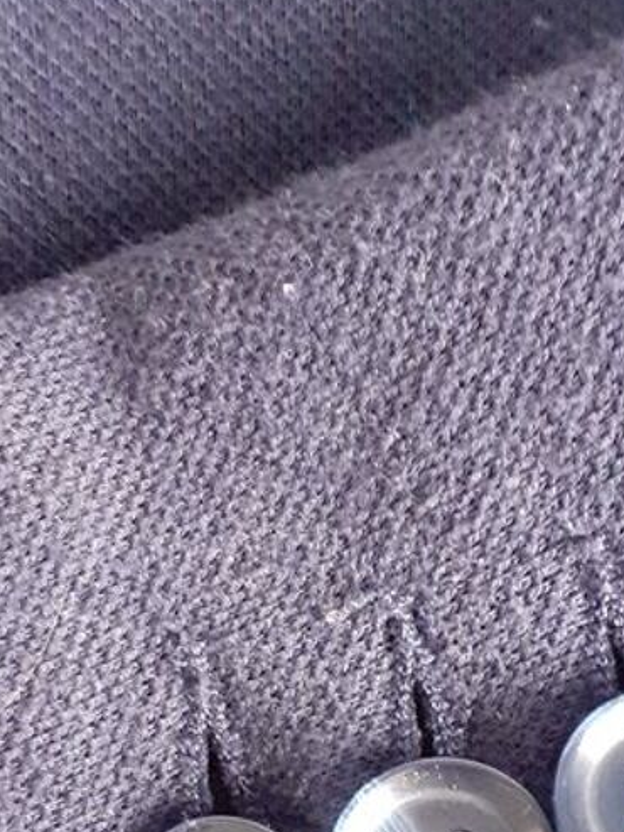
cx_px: 277
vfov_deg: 26.1
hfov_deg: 20.2
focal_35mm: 73
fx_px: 1754
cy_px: 698
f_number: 1.9
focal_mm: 3.6
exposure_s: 1/20
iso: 640
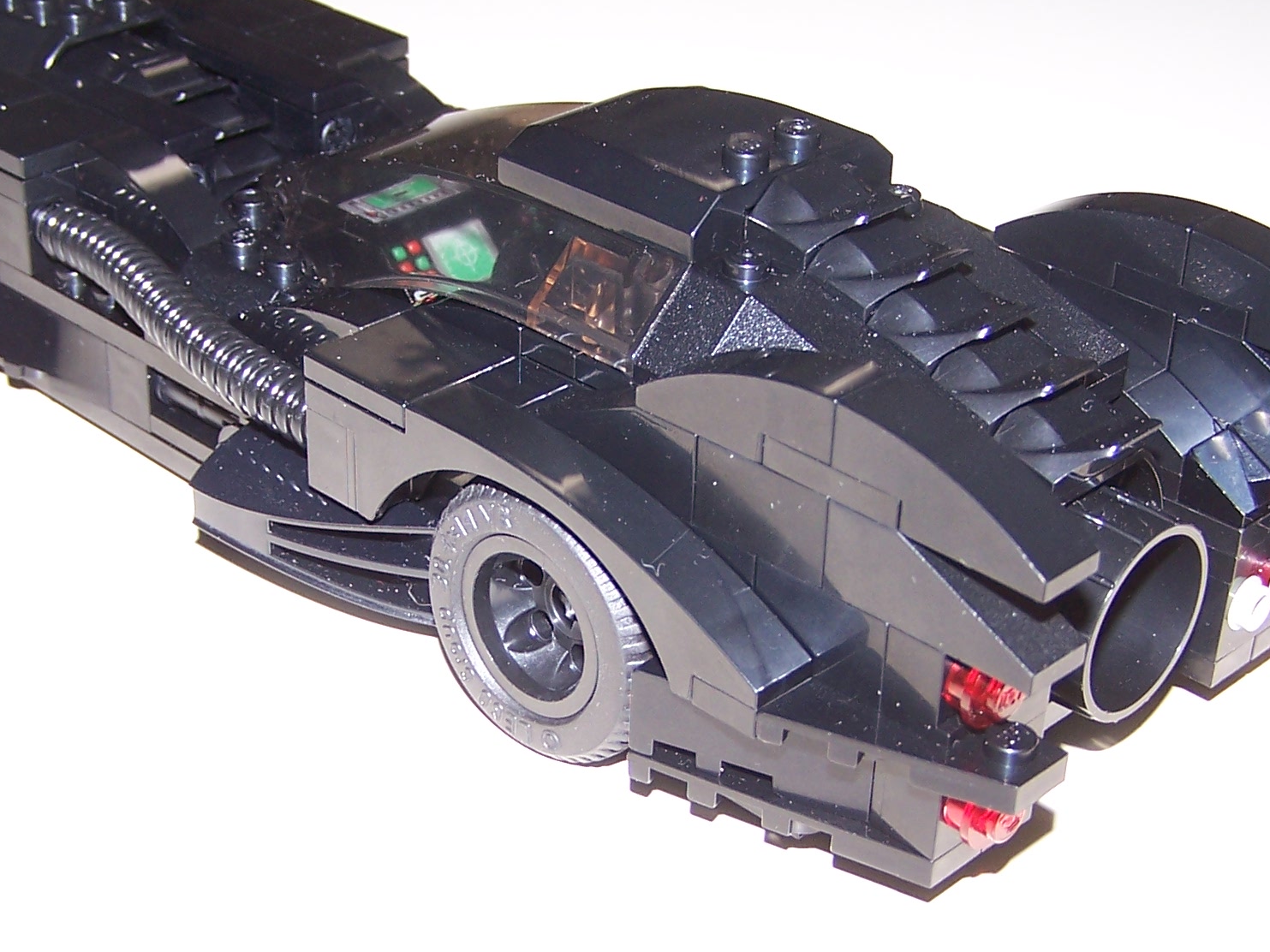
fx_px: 2421
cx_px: 569
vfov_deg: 22.2
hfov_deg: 29.4
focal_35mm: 66
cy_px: 573
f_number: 2.8
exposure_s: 1/60
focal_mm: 6.3
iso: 80
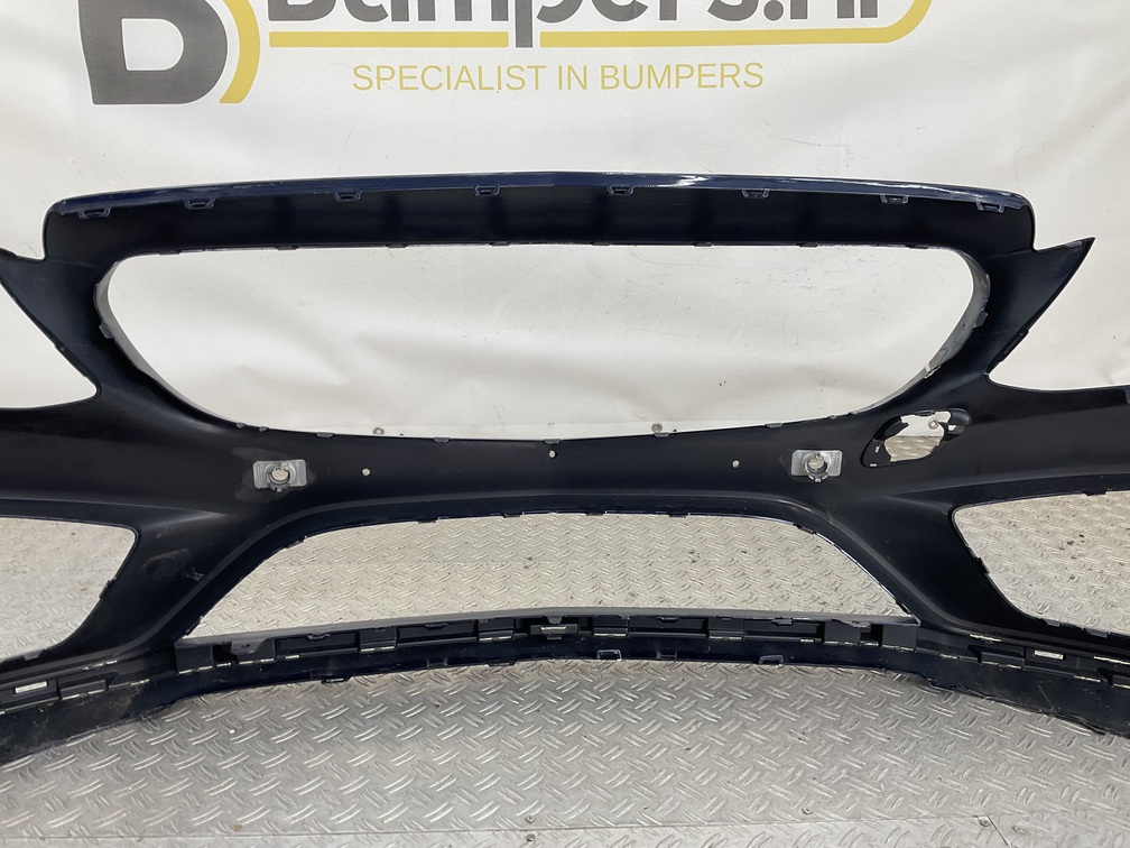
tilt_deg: -16.0
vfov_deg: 48.2
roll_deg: -1.7
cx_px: 565
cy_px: 424
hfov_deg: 61.7
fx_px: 947
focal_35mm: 29
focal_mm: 3
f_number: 1.8
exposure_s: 1/120
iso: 25
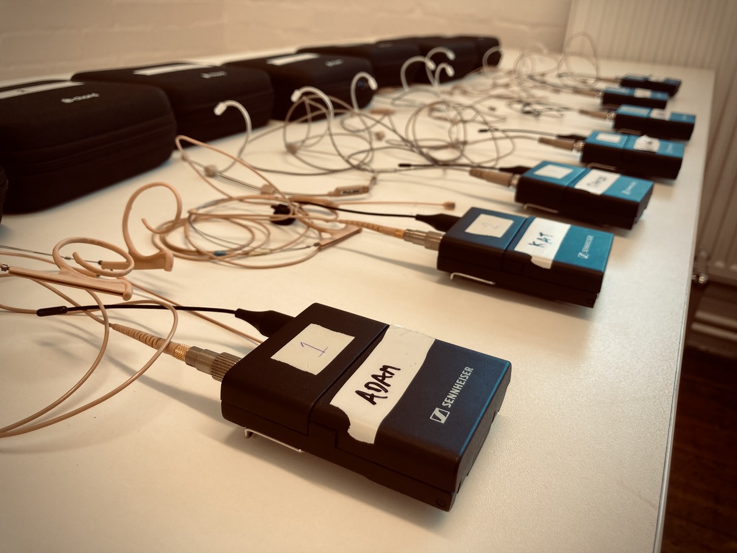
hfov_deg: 63.4
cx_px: 368
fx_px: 596
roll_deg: -3.7
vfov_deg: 49.7
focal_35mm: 28
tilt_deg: -24.6
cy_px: 276
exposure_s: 1/100
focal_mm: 3.99
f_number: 1.8
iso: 40
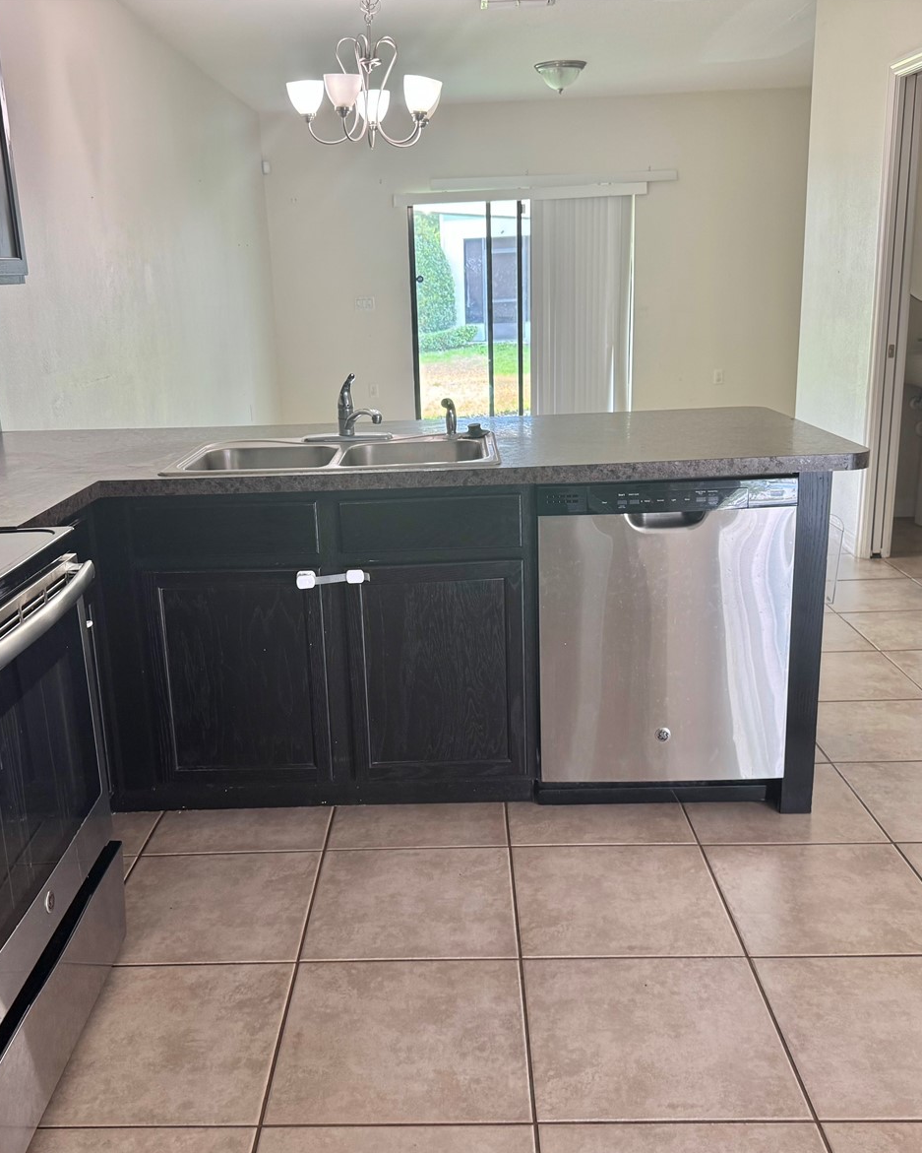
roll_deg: +2.1
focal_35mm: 32
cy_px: 586
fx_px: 1091
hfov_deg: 45.7
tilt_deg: -16.3
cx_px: 418
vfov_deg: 55.7
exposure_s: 1/60
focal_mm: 6.76
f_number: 1.78
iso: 160
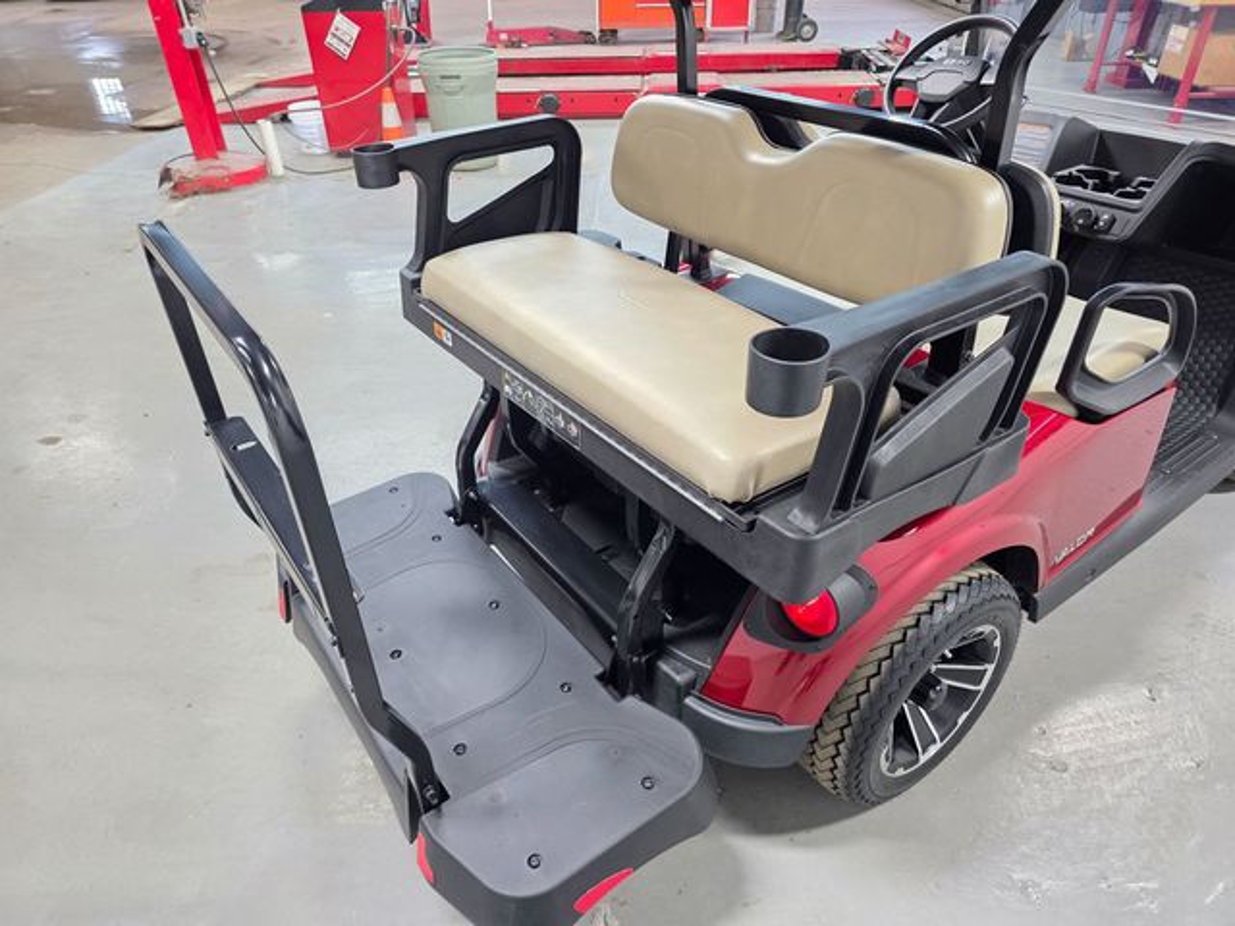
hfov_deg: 73.9
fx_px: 821
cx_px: 618
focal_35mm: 23
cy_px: 463
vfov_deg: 58.9
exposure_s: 1/120
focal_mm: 6.3
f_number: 1.7
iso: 320
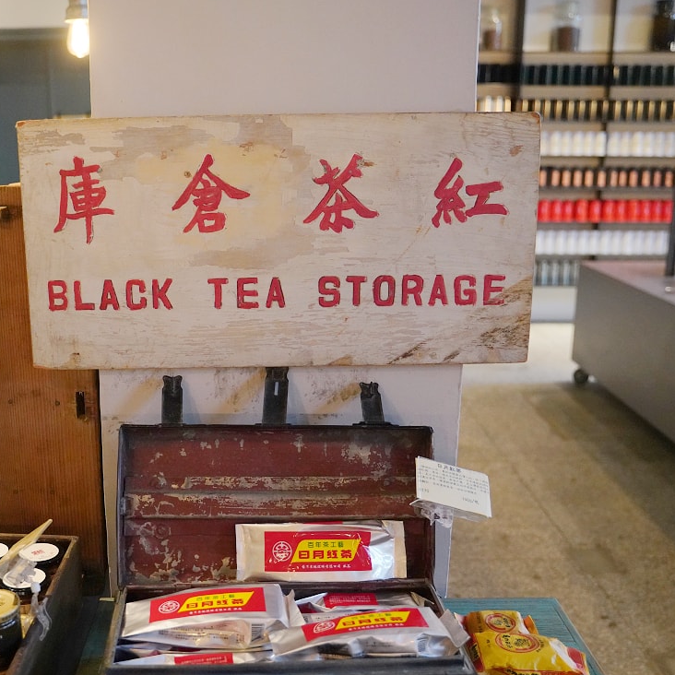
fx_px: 860
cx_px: 230
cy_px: 353
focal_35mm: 39
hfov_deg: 42.3
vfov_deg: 42.8
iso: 5000
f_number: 2.8
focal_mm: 28
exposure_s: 1/160
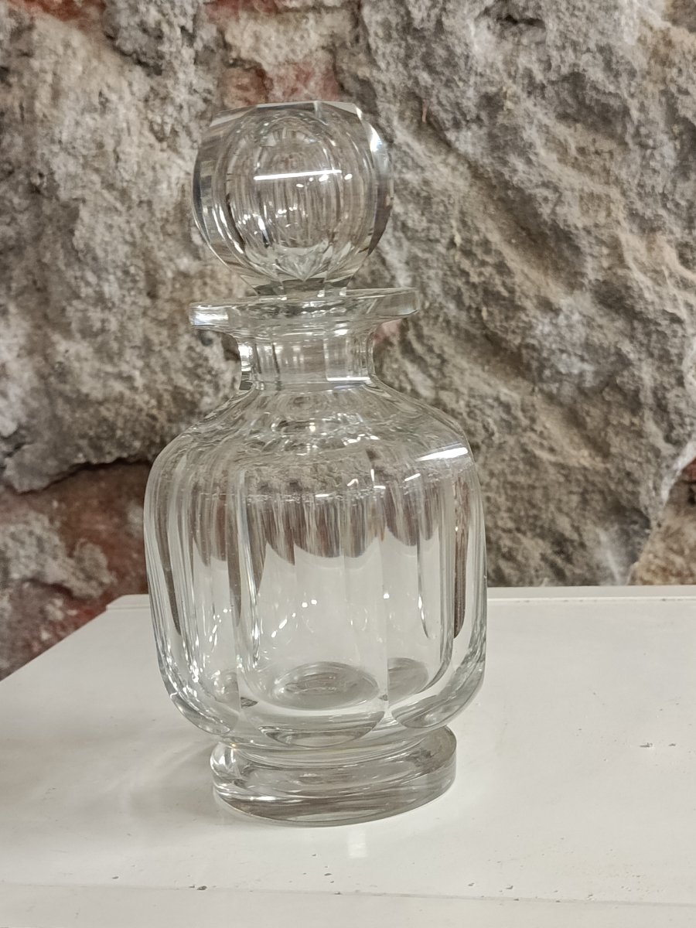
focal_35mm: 48
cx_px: 348
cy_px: 464
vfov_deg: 39.7
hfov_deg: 30.3
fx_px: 1287
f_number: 1.7
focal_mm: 5.24
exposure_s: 1/50
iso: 1383
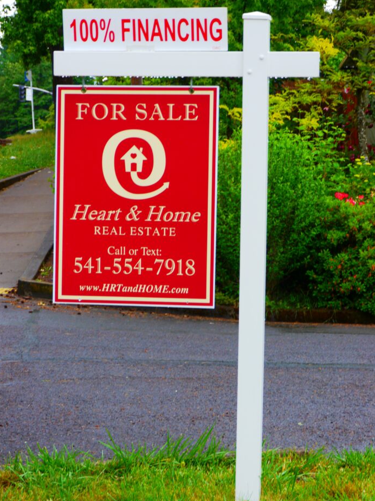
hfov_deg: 16.2
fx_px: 1315
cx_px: 188
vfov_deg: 21.5
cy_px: 251
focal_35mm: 91
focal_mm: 41
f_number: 5.3
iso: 160
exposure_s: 1/125
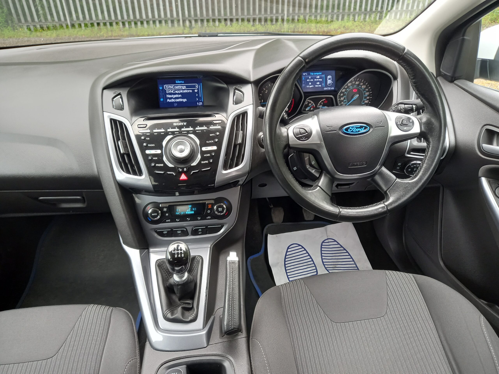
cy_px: 187
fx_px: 360
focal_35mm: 25
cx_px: 250
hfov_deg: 69.4
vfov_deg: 54.9
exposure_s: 1/60
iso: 160
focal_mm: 4.6
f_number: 2
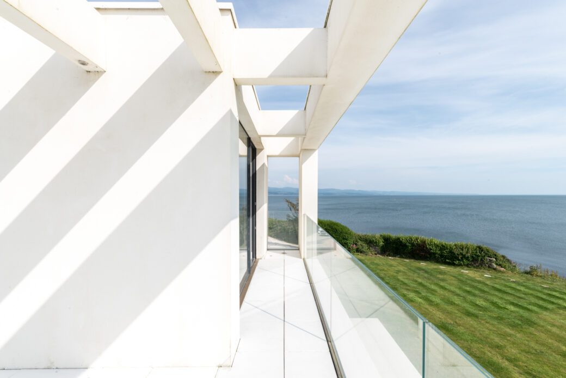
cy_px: 189
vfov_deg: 77.4
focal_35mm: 15
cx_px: 283
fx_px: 236
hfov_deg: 100.4
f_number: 16
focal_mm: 15
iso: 100
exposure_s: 1/125
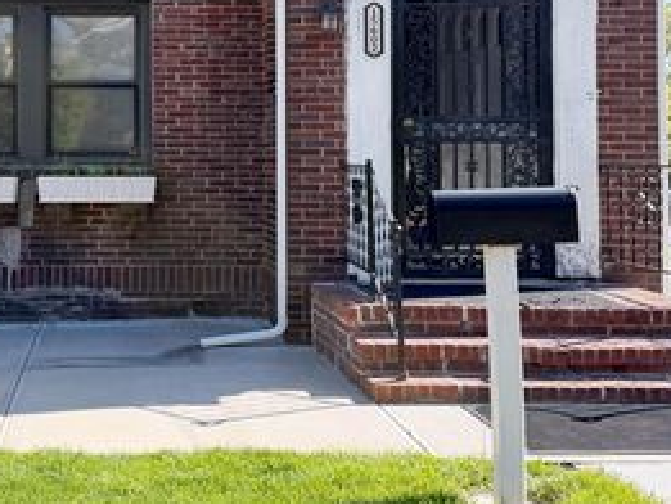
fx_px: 892
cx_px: 278
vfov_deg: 30.7
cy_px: 94
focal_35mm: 46
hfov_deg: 41.1
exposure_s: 1/3145
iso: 80
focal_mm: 6.76
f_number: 1.78
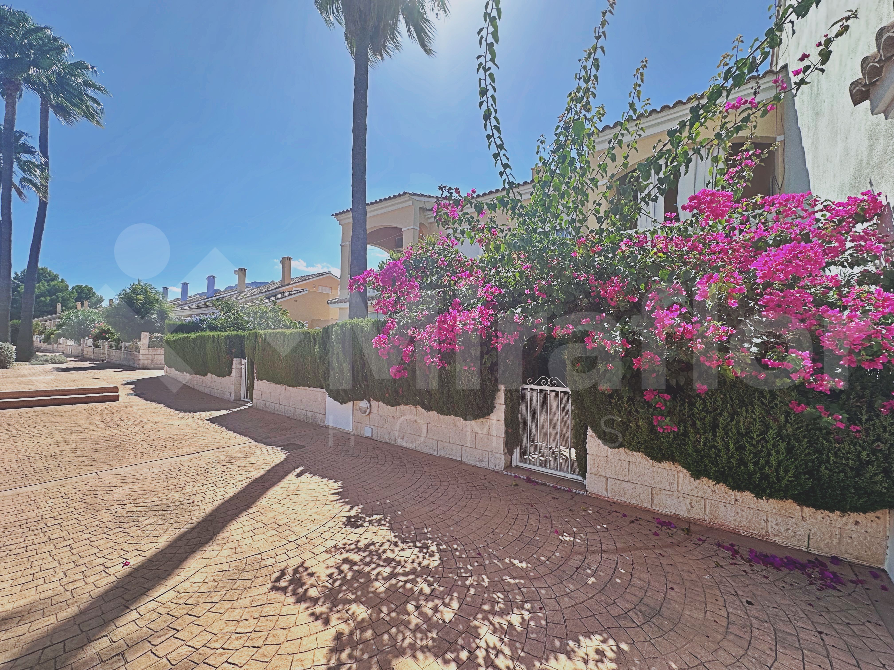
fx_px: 362
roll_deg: -1.5
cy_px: 335
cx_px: 447
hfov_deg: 102.1
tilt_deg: +1.9
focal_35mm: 14
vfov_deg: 85.7
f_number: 2.2
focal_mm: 2.22
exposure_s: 1/764
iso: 40
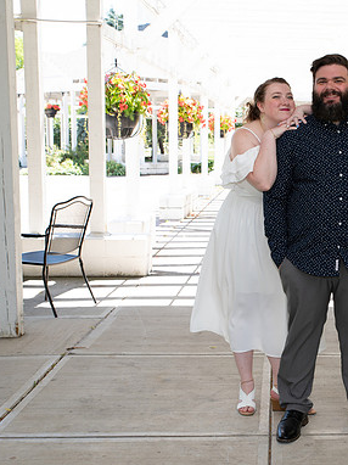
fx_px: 765
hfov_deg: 24.6
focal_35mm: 57
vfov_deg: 33.8
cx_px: 335
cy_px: 225
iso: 250
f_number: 5
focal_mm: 36
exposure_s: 1/160
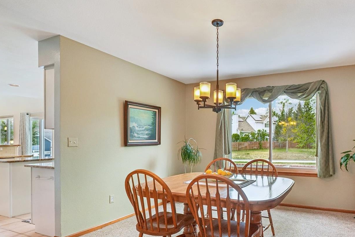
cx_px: 231
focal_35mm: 22
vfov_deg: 57.4
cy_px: 145
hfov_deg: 77.4
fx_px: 213
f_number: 8
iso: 250
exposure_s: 1/30
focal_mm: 11
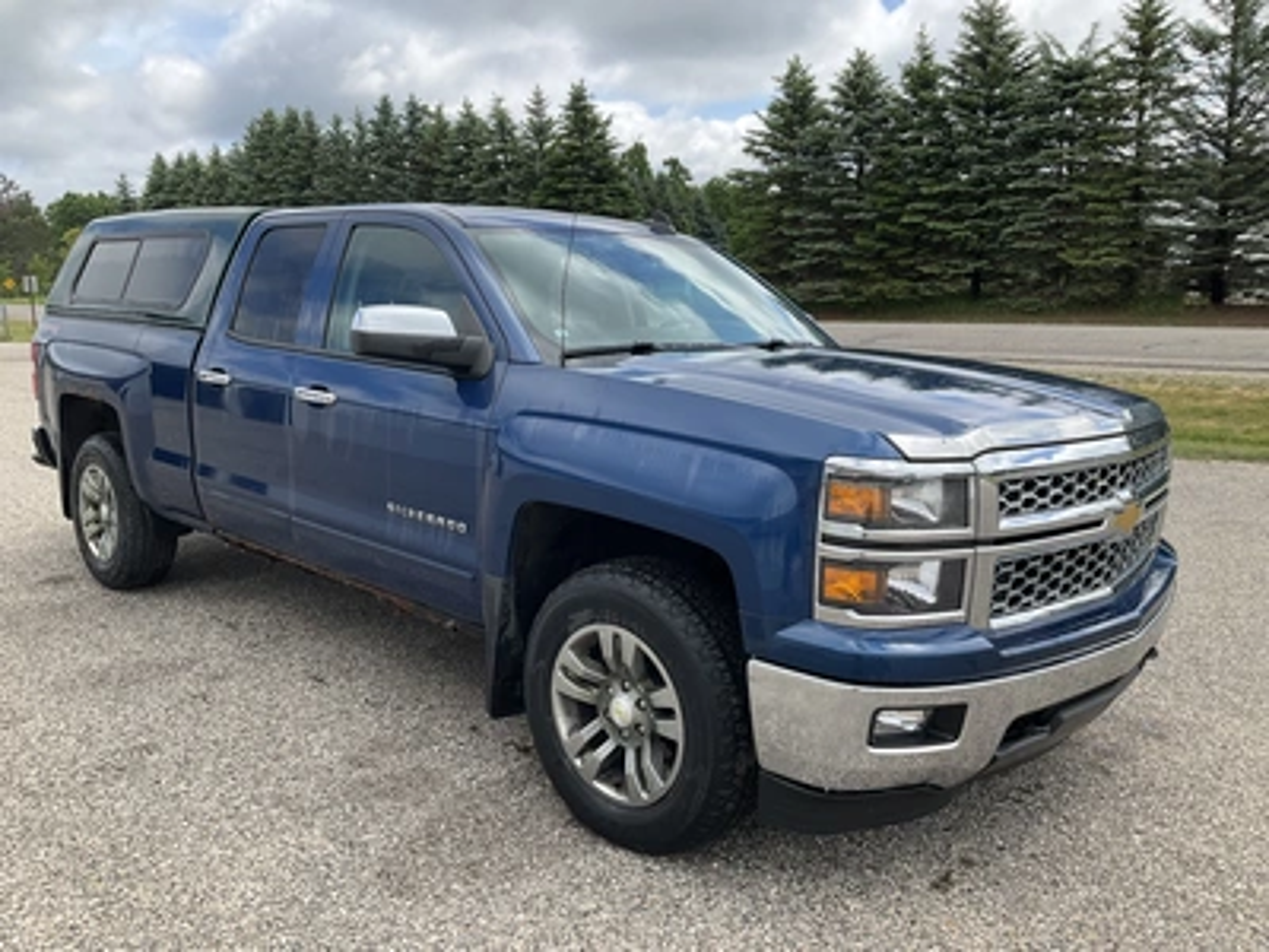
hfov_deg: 61.7
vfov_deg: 48.2
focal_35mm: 29
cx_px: 634
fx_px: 1063
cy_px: 476
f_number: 1.8
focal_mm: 3
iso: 25
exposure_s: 1/962
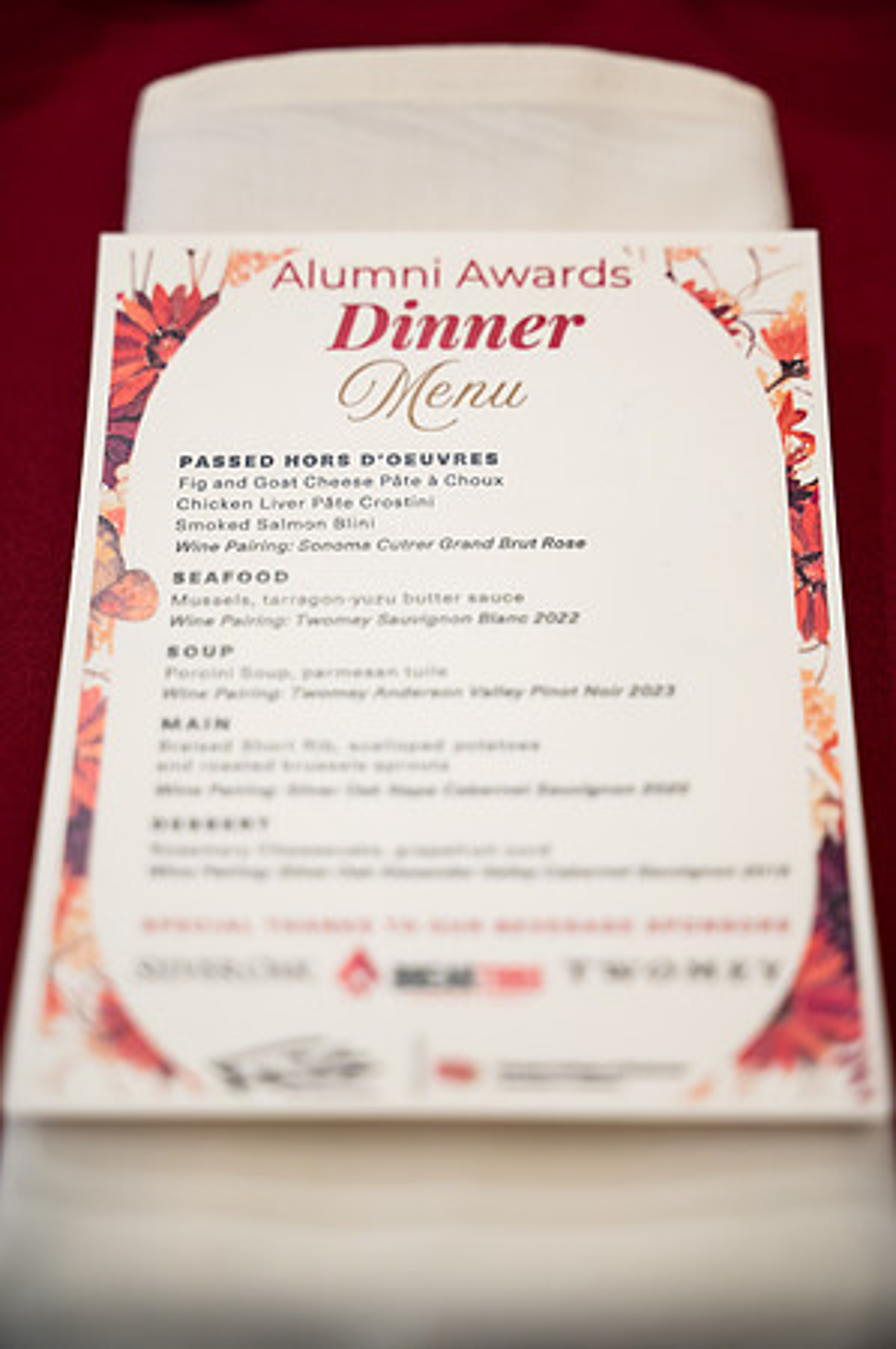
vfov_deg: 27.0
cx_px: 448
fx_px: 2806
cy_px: 674
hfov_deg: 18.1
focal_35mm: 75
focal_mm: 75
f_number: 2.8
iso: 2000
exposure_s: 1/60
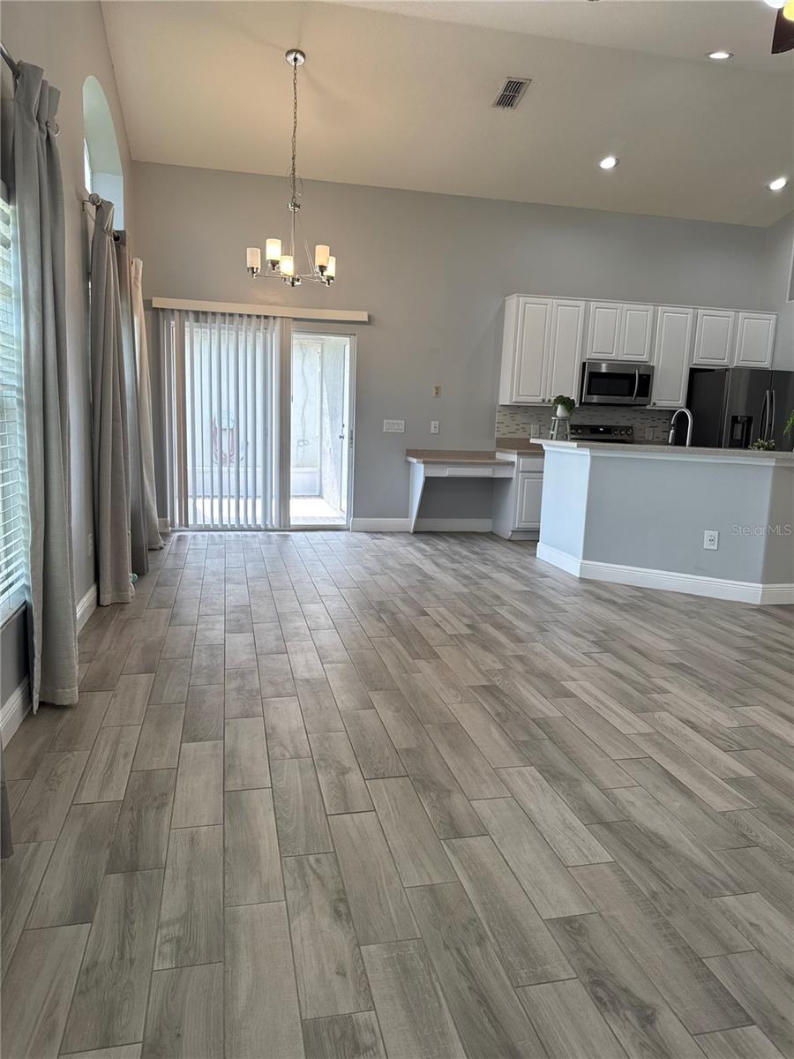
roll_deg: -1.9
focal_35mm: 24
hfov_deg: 56.8
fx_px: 734
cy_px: 530
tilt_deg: -8.9
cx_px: 397
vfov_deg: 71.6
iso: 100
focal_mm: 6.76
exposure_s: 1/131
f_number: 1.78
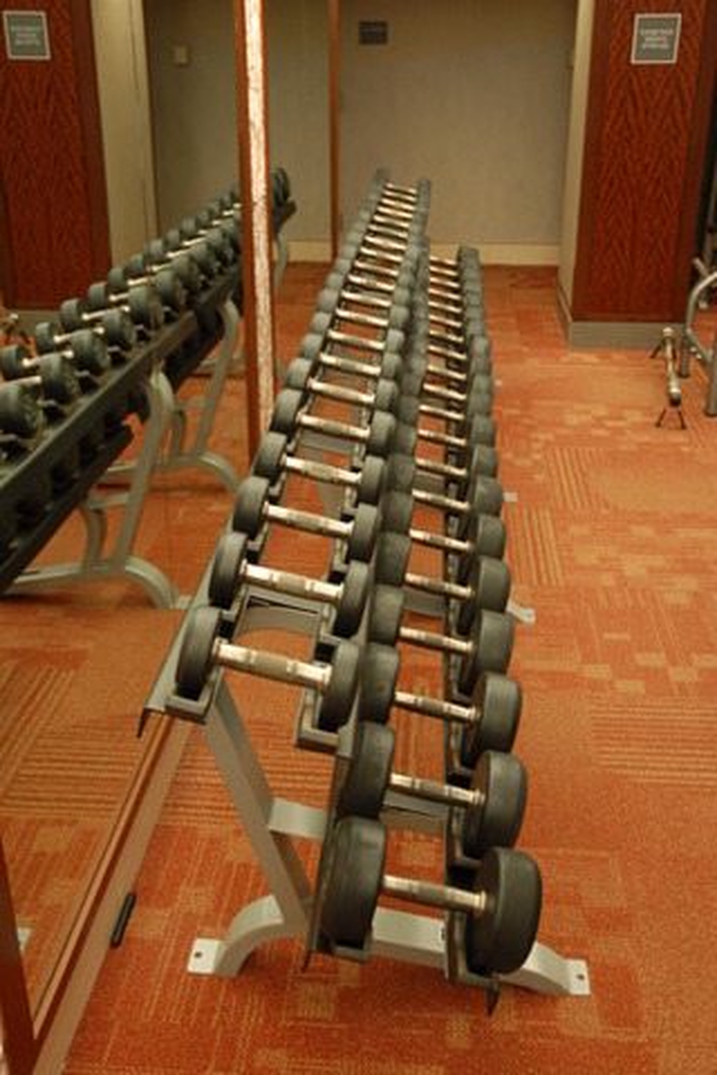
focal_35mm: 38
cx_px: 358
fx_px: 1120
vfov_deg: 51.3
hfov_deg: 35.5
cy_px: 538
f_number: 3.8
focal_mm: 25
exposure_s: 1/25
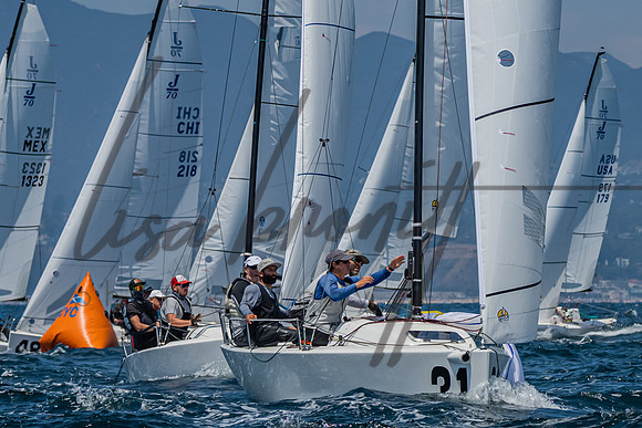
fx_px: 6790
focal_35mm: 381
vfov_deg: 3.6
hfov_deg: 5.4
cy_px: 206
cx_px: 370
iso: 400
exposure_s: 1/2500
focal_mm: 155
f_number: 6.3
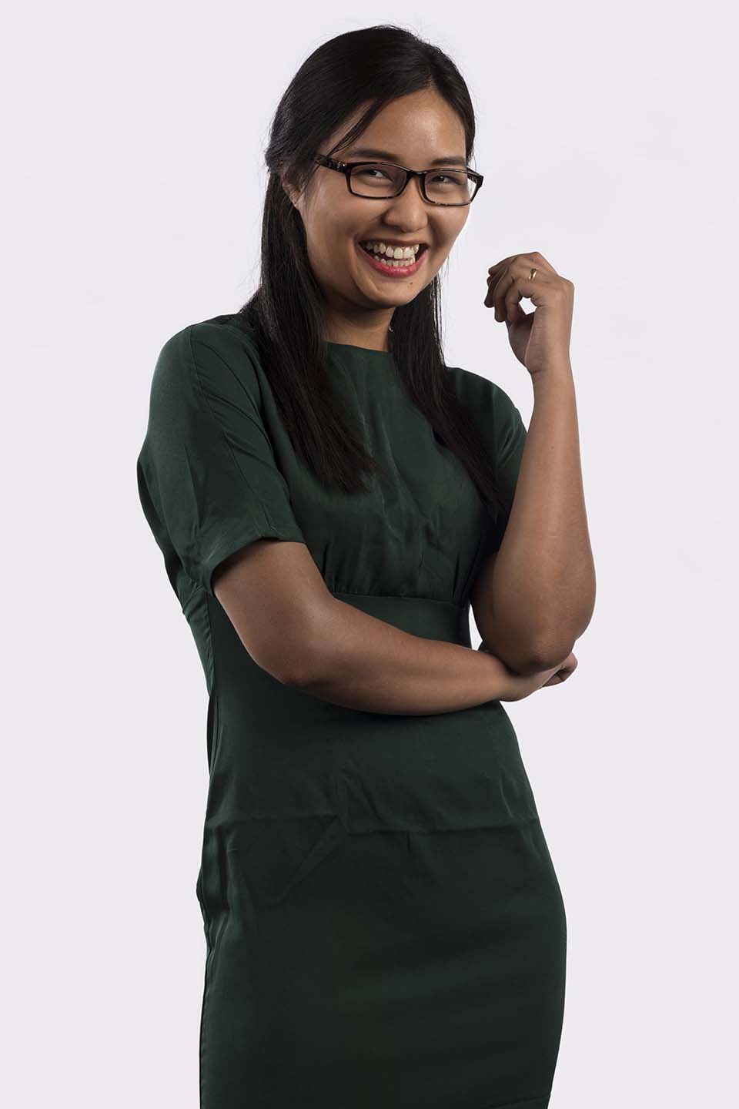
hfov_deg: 13.0
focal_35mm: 105
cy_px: 554
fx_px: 3233
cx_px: 370
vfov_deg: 19.5
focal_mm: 105
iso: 100
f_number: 10
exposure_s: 1/250
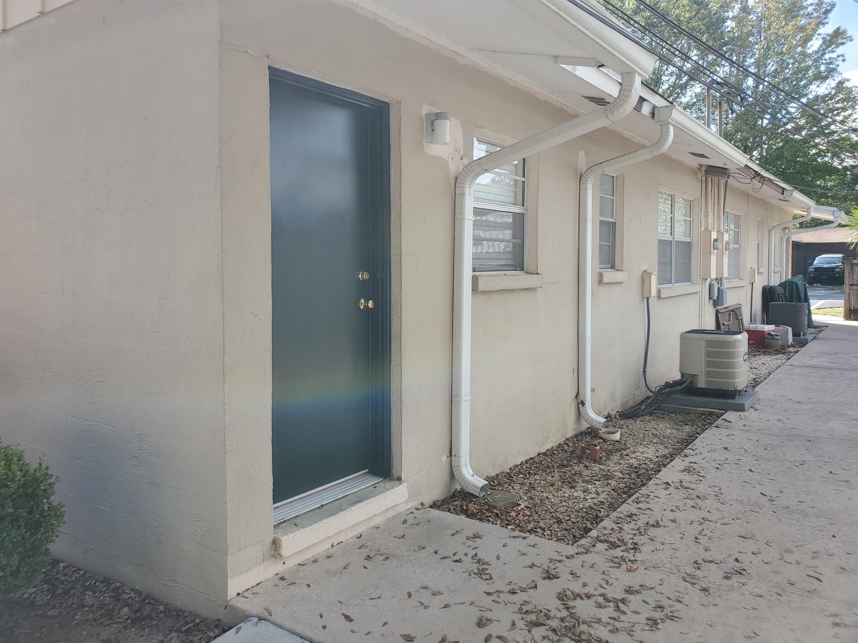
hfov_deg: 67.3
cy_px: 322
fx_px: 644
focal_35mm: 26
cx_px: 429
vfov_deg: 53.1
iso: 50
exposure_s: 1/308
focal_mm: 4.3
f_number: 2.4
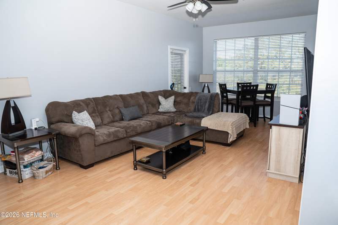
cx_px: 169
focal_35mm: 24
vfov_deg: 52.8
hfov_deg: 73.4
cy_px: 112
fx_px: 227
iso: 200
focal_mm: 24
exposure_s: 1/200
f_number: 4
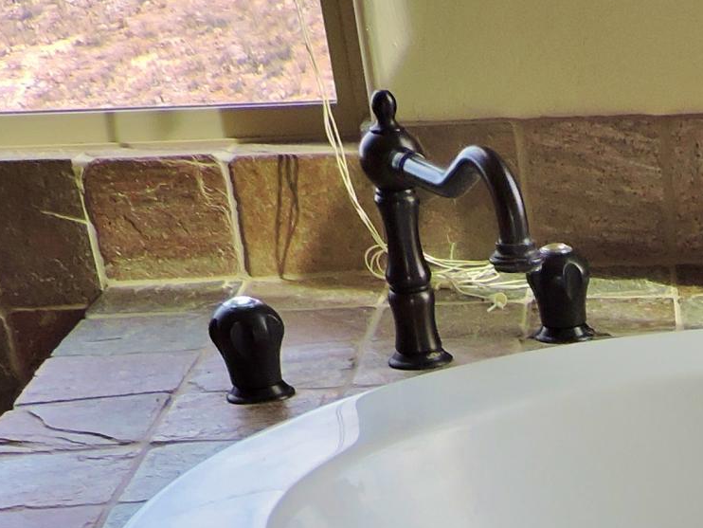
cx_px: 976
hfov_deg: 18.5
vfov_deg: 13.3
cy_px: 1021
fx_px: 1971
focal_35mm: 97
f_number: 3
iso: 100
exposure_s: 1/200
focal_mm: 4.3
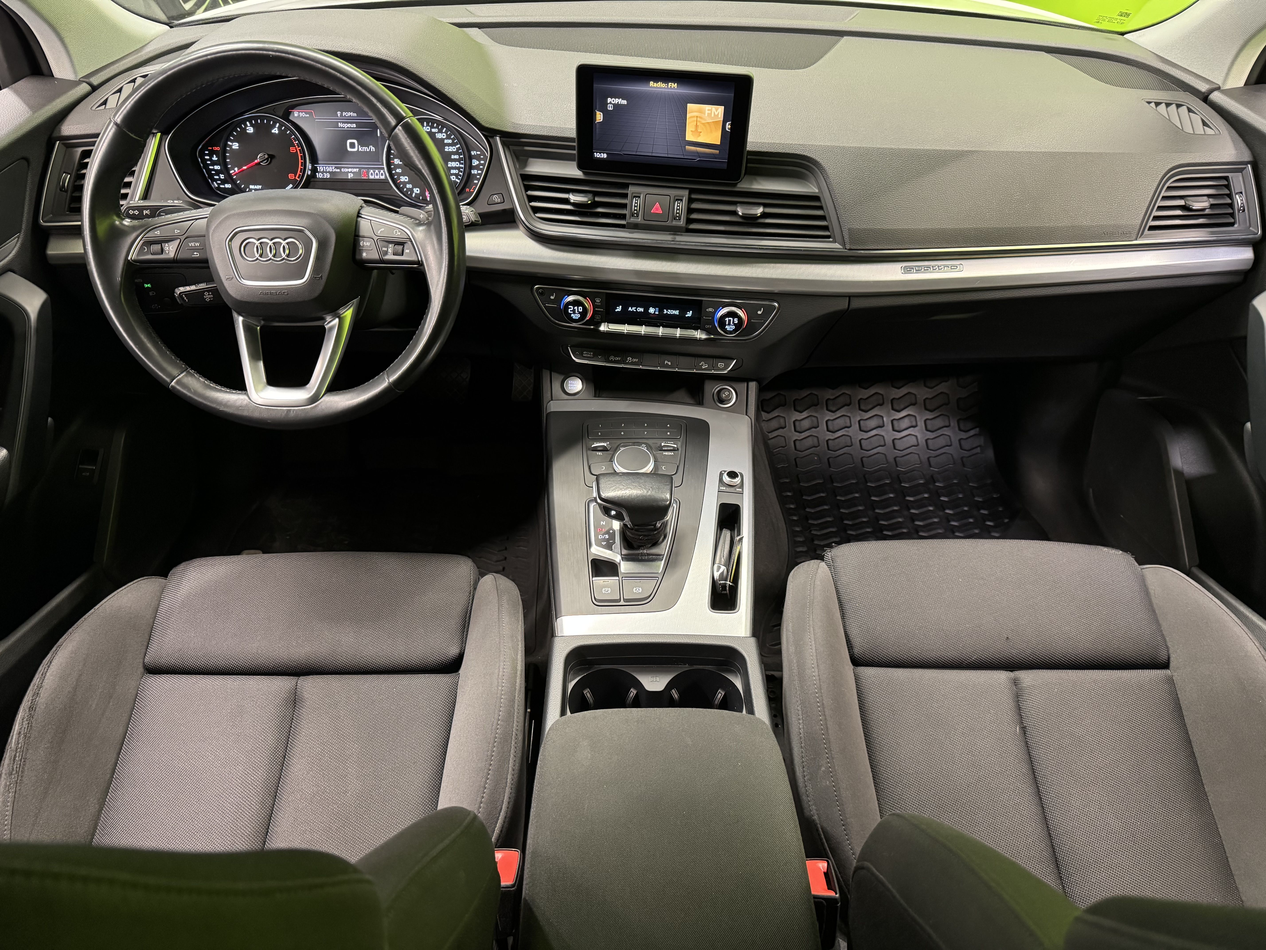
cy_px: 475
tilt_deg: -39.4
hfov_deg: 71.6
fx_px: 878
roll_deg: +0.2
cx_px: 633
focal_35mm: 24
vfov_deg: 56.8
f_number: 1.78
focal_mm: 6.76
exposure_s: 1/33
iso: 640
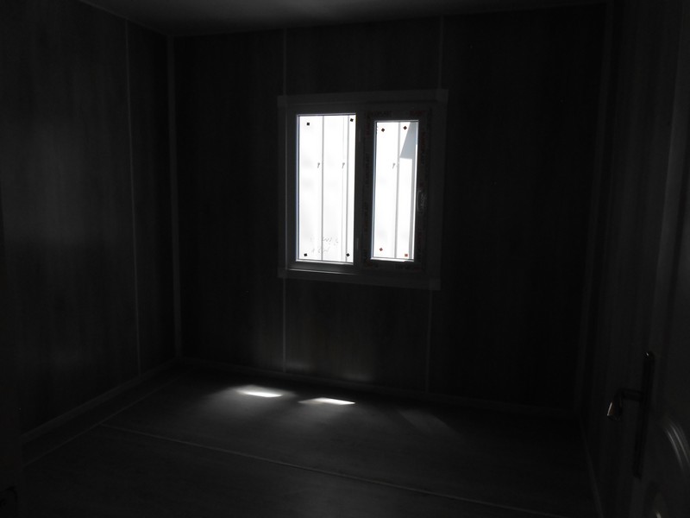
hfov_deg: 67.3
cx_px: 345
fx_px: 518
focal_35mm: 26
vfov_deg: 53.1
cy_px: 259
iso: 160
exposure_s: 1/250
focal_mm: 4.6
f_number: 3.5
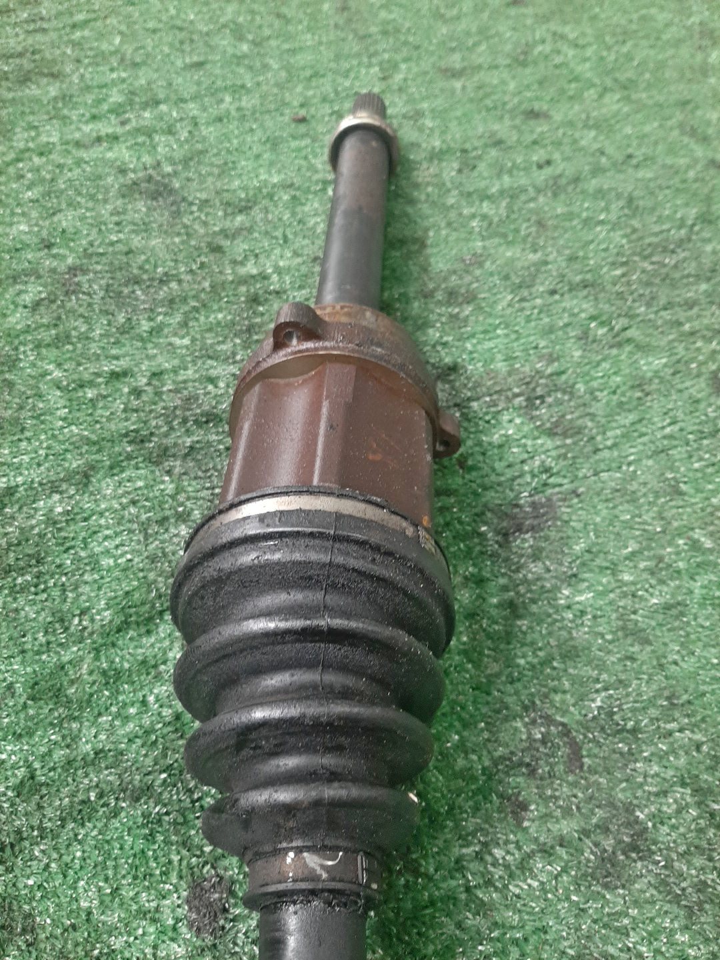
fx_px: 721
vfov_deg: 67.3
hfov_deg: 53.1
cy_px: 480
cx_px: 360
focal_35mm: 26
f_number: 1.7
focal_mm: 3.93
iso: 152
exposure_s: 1/50
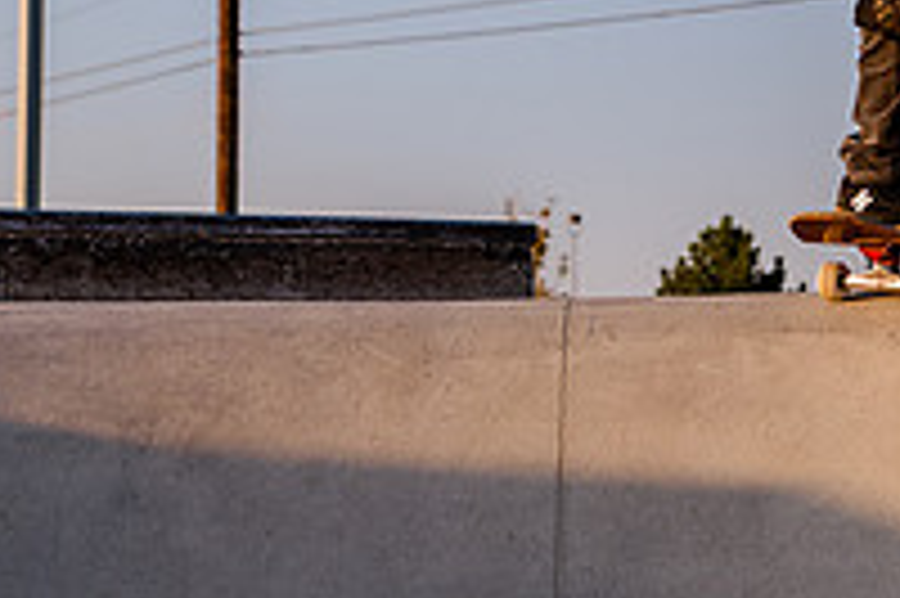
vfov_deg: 6.6
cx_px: 598
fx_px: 5121
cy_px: -184
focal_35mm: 205
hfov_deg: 10.0
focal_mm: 70
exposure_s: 1/800
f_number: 5
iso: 800
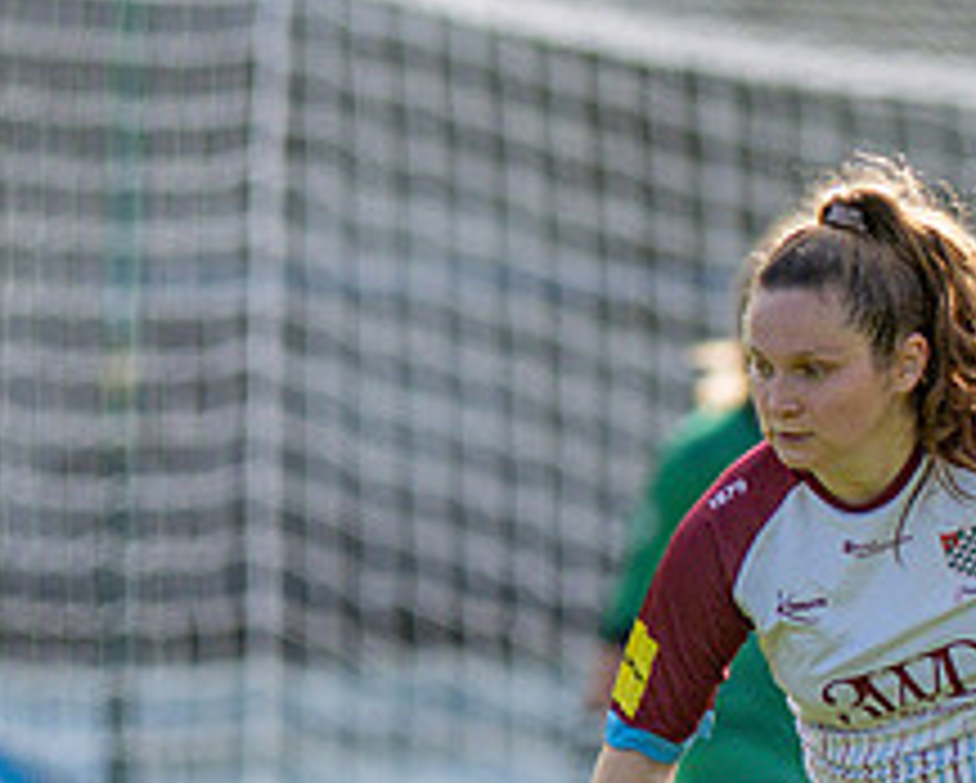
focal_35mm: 1567
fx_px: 45305
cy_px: 987
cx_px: 613
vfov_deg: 1.0
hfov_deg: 1.2
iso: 200
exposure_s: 1/3200
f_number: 2.8
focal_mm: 300
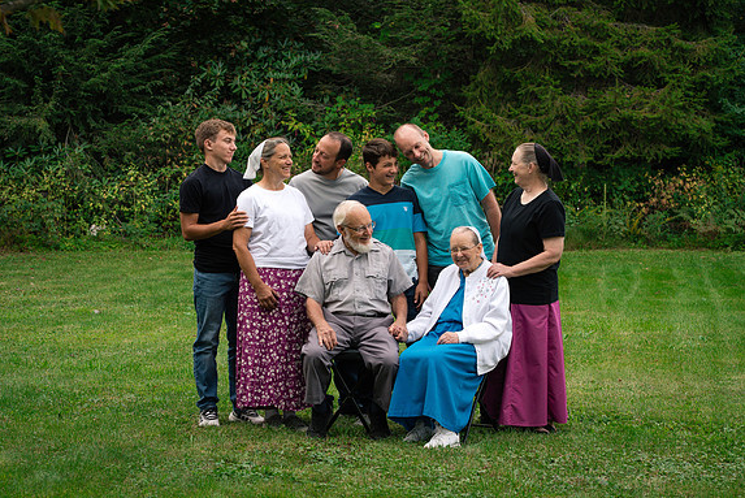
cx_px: 347
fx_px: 1905
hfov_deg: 22.1
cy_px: 268
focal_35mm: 92
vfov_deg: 14.9
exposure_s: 1/320
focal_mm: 85
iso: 500
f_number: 6.3
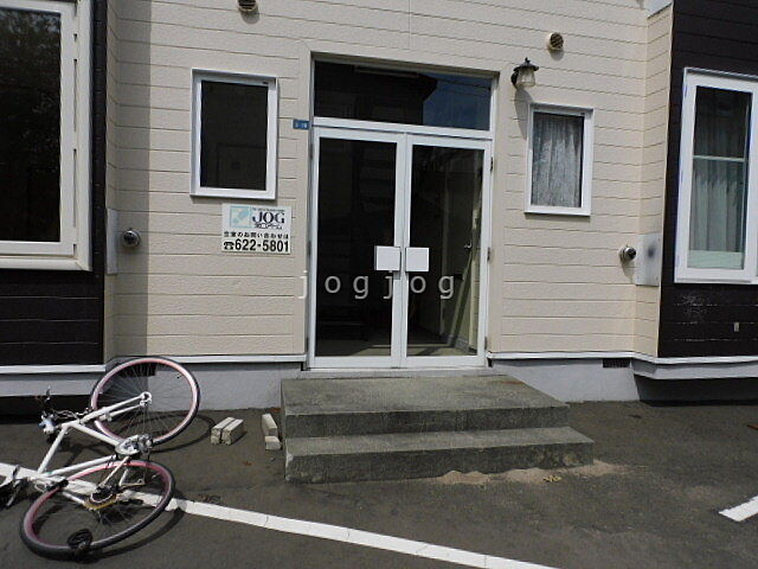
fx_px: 526
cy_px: 284
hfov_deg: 71.6
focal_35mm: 24
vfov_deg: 56.8
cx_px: 379
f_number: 4.2
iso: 125
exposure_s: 1/1600
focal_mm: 4.3
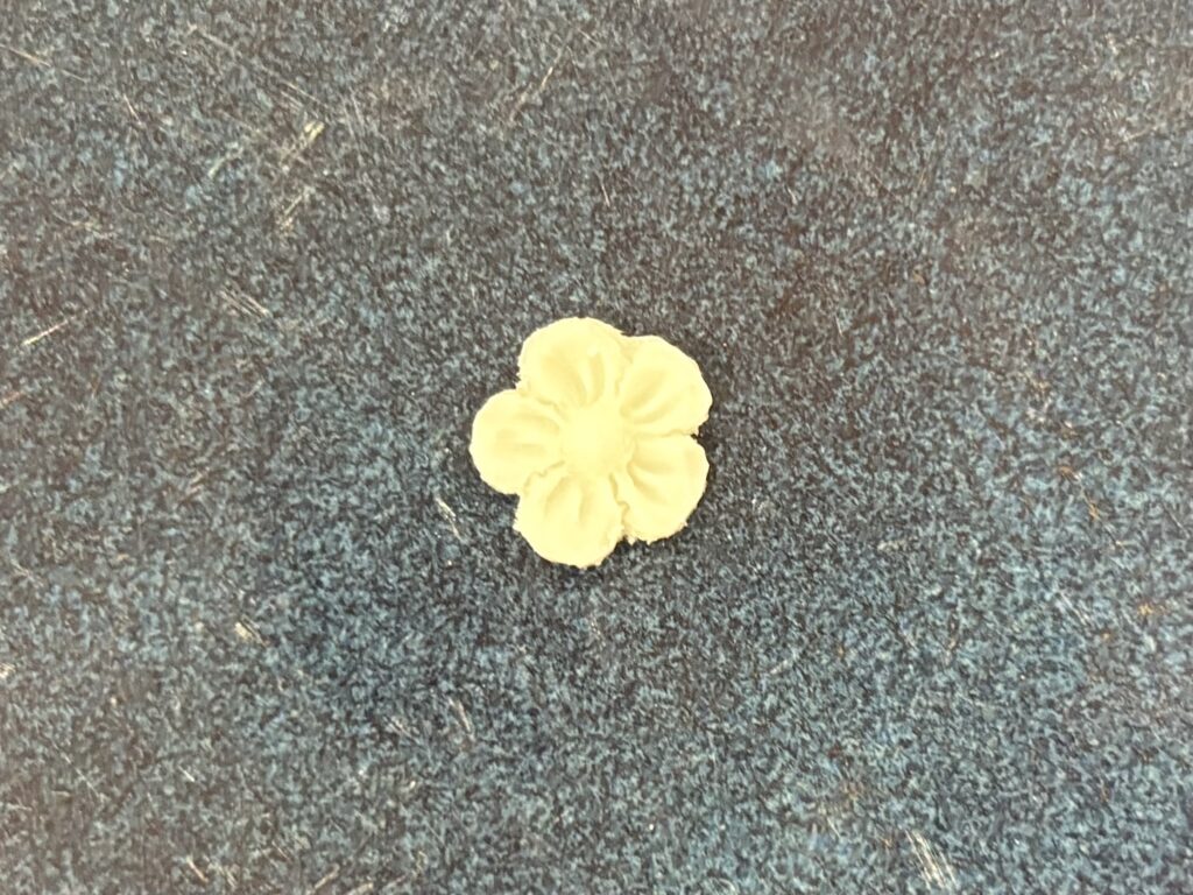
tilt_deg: -86.9
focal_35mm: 26
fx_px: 896
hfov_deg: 67.3
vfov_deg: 53.1
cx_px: 596
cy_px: 448
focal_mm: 5.96
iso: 500
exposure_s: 1/40
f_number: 1.6
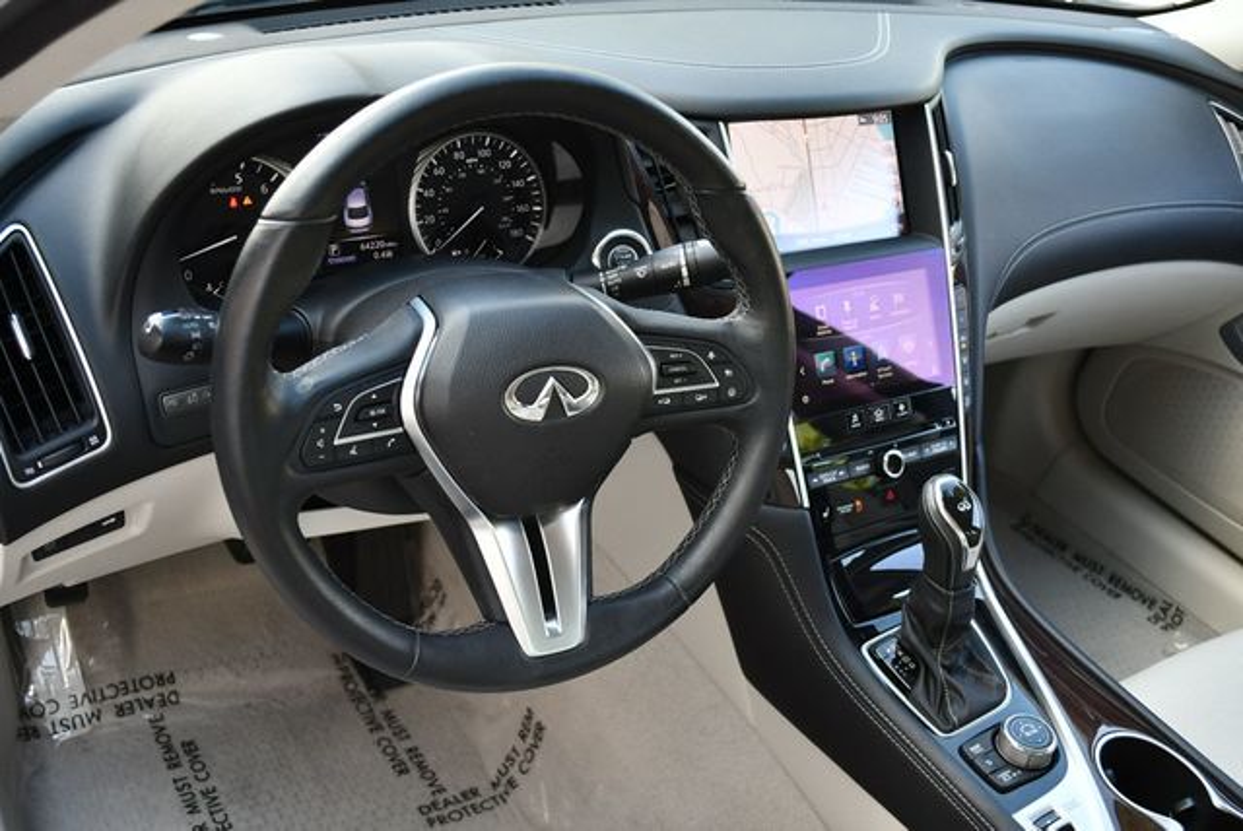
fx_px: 1382
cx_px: 622
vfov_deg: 33.5
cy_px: 416
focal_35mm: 40
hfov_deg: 48.4
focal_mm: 20
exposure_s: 1/250
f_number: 3.8
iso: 560
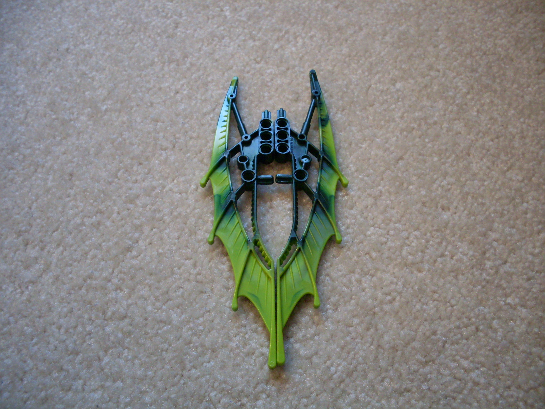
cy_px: 204
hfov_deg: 49.0
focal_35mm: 38
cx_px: 272
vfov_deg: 37.7
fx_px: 598
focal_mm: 6.3
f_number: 2.8
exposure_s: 1/45
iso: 200
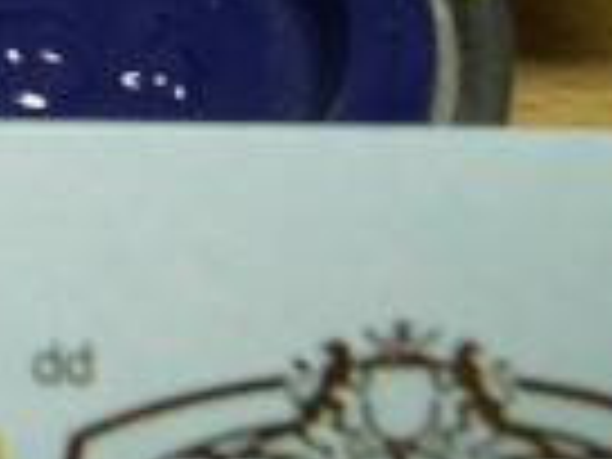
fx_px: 3165
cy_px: -94
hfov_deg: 10.1
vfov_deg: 8.2
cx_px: -688
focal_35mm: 179
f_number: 2.8
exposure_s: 1/10.1
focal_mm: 8
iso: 100
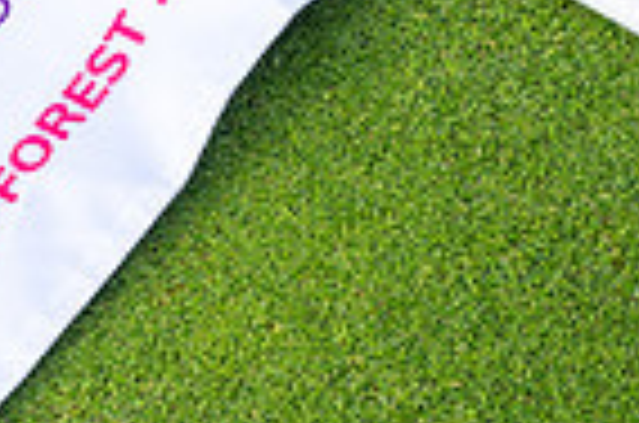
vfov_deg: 6.5
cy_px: -88
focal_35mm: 209
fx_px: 3701
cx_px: -598
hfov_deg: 9.3
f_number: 9
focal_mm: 51
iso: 320
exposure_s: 1/400
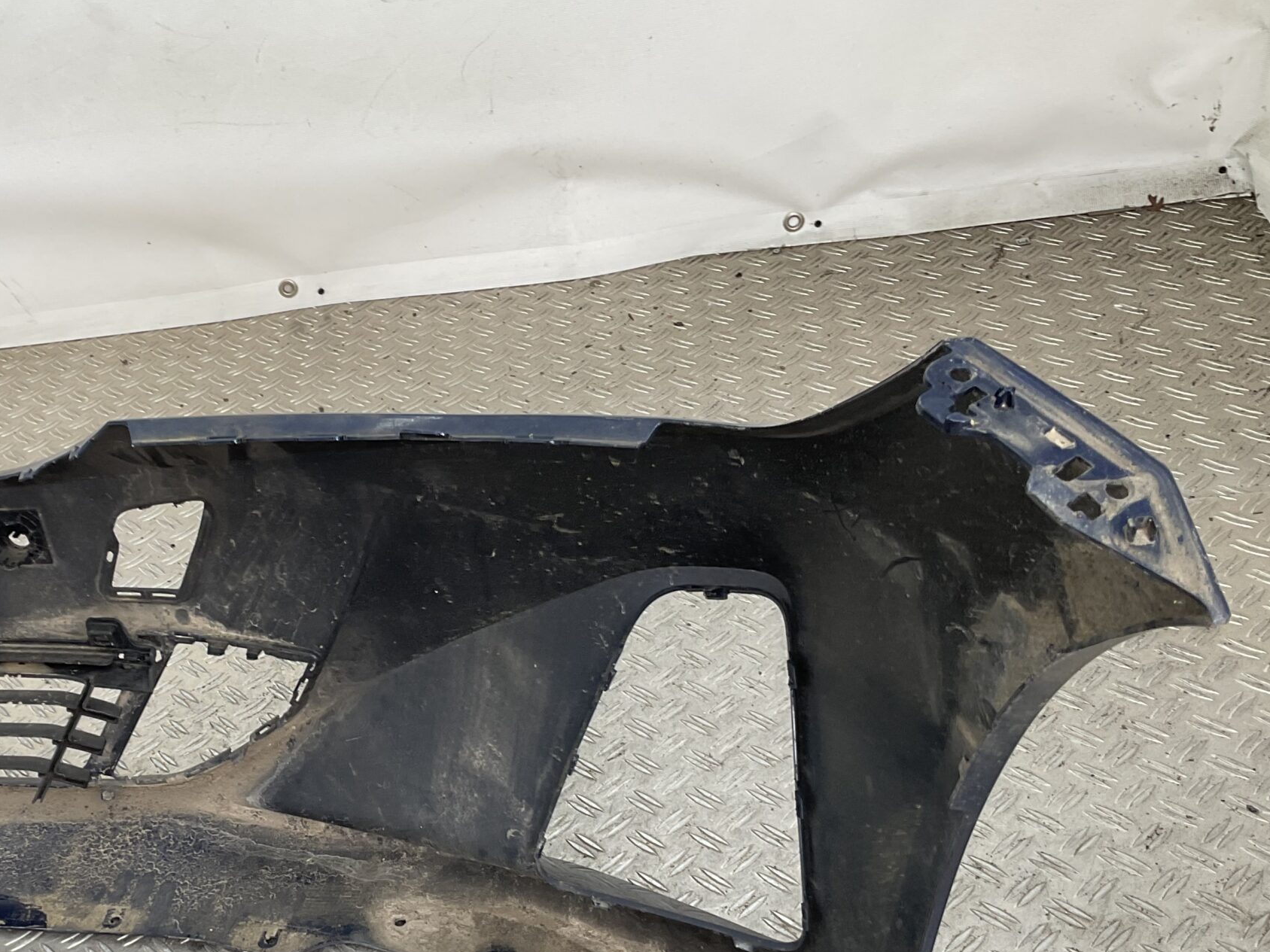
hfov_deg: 42.1
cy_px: 684
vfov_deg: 32.4
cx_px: 371
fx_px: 1614
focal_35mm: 44
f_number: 1.8
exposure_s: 1/100
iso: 20
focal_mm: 3
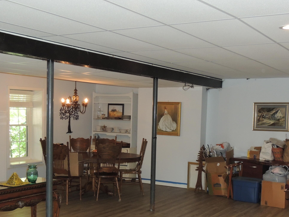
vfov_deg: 28.3
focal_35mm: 51
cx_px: 131
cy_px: 150
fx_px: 426
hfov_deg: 37.5
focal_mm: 5.8
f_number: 3.2
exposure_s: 1/30
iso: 320
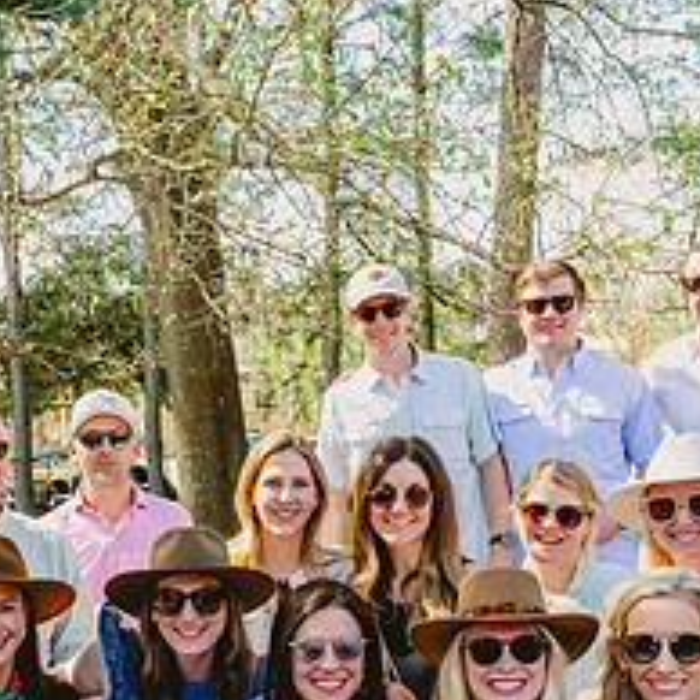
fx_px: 1396
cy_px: 547
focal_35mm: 61
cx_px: 166
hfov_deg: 27.7
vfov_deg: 27.7
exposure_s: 1/250
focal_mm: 24
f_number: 7.1
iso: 640
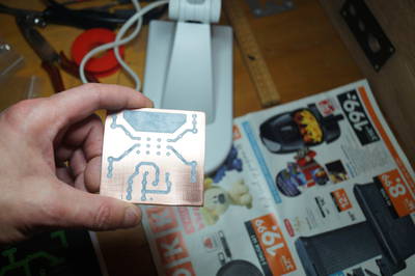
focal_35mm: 36
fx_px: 415
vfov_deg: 36.8
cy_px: 138
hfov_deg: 53.2
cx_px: 208
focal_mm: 24
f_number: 4
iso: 400
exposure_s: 1/160
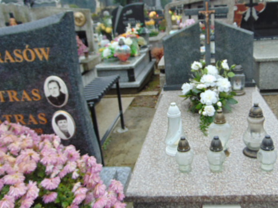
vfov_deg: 41.8
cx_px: 177
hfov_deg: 53.3
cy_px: 111
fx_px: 273
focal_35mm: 34
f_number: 3
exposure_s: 1/100
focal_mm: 4.5
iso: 80
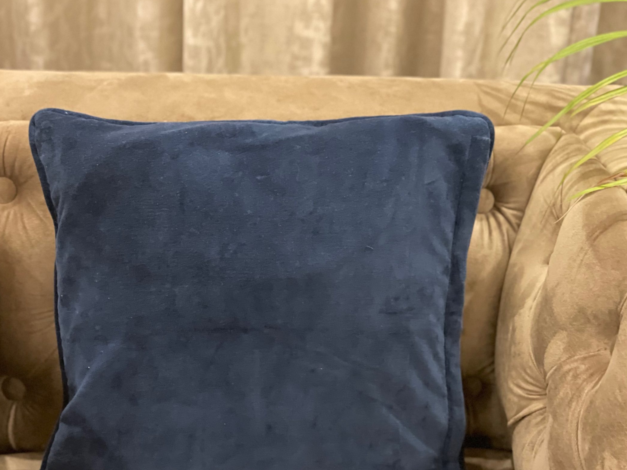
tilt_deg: -28.8
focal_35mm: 64
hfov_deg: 30.3
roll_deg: -2.4
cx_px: 312
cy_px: 268
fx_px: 1159
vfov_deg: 22.9
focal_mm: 6
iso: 500
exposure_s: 1/20
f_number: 2
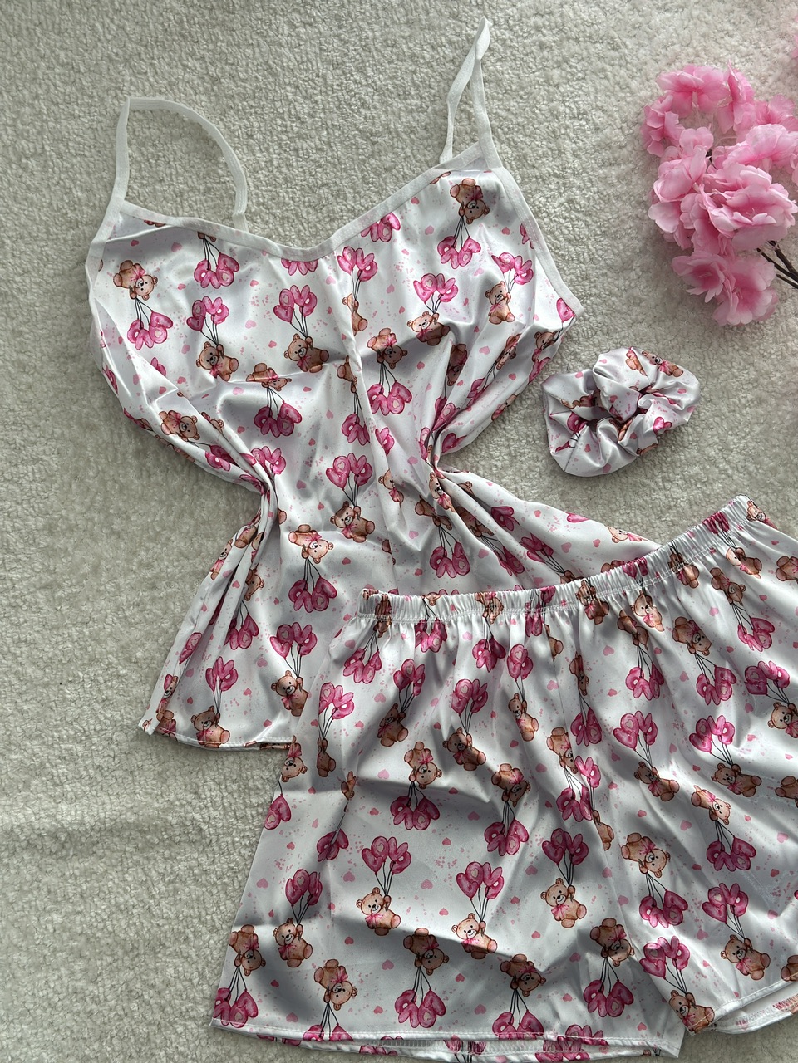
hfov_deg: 30.3
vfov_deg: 39.7
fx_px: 1475
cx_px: 399
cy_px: 532
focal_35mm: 48
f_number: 1.78
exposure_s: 1/211
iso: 80
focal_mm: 6.86
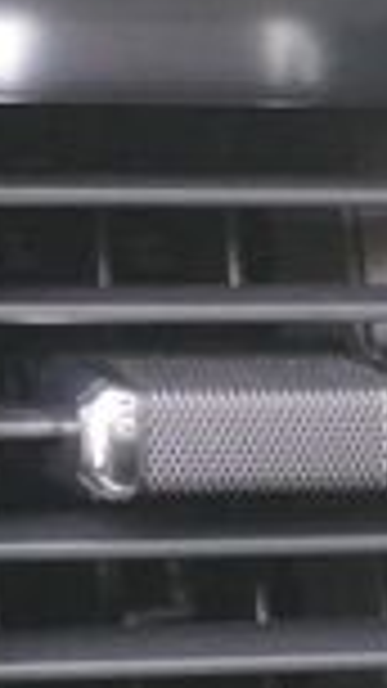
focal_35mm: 243
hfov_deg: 5.0
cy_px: 746
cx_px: 616
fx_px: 4427
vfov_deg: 8.8
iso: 2500
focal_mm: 23
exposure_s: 1/160
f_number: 4
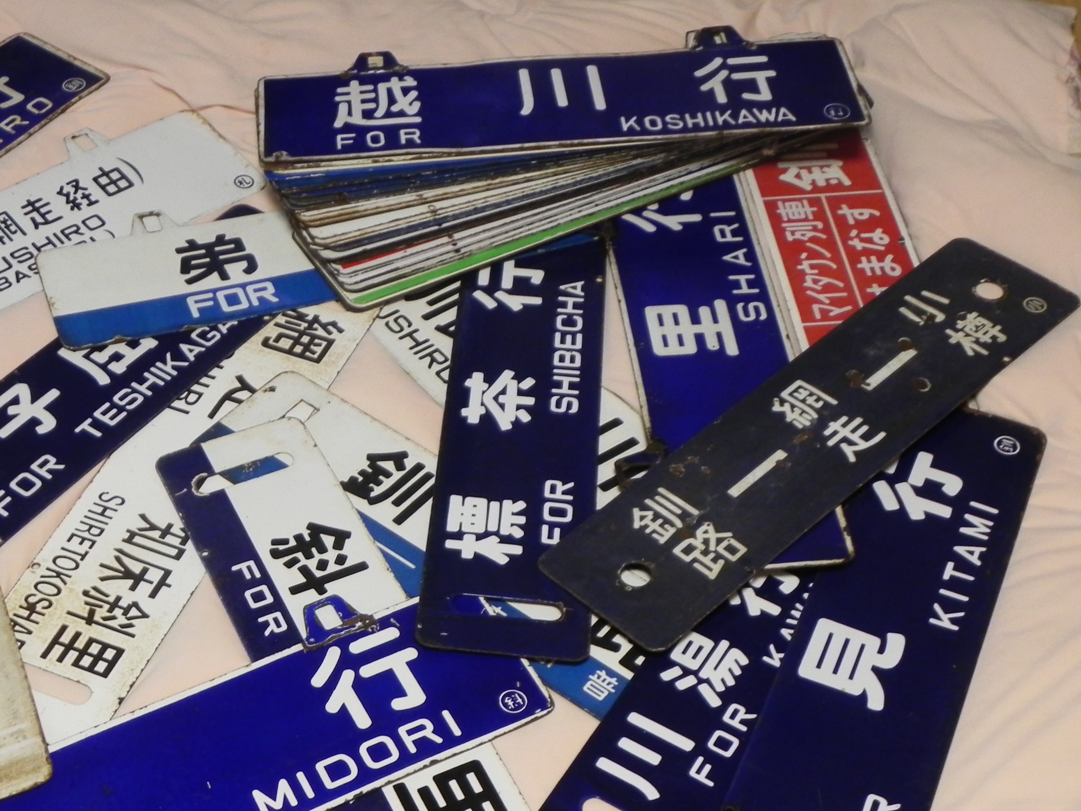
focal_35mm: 53
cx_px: 331
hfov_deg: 35.7
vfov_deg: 27.2
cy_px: 580
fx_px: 1655
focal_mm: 6.6
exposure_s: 1/30
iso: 323
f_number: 3.2
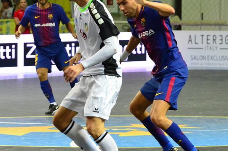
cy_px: 86
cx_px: 118
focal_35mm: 334
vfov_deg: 4.1
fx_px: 2111
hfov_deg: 6.2
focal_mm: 140
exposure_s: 1/400
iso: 6400
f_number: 6.3
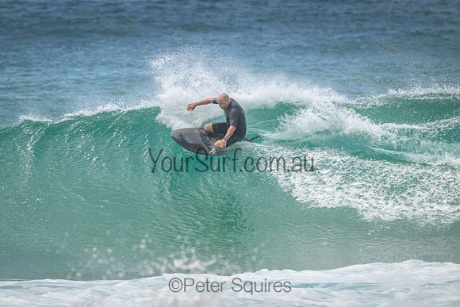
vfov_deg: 1.7
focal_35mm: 800
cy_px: 154
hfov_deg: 2.6
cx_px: 230
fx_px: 10224
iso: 1600
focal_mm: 800
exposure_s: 1/3200
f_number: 11
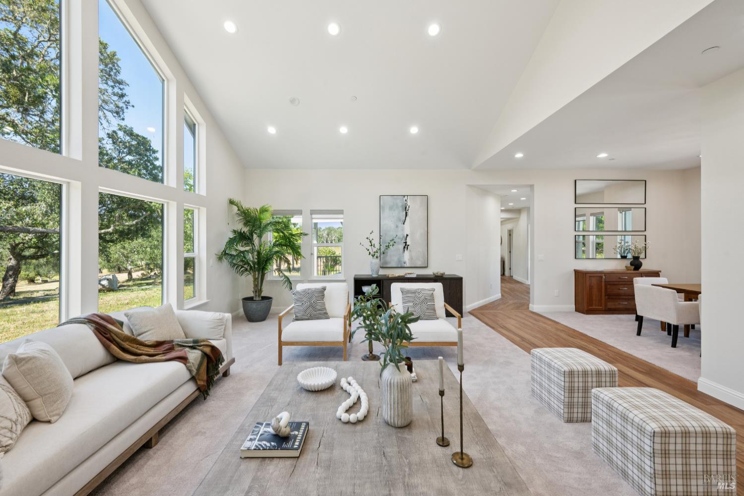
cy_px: 248
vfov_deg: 81.2
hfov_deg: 104.3
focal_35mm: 14
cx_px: 372
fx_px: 289
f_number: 9
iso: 250
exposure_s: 1/25
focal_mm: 14
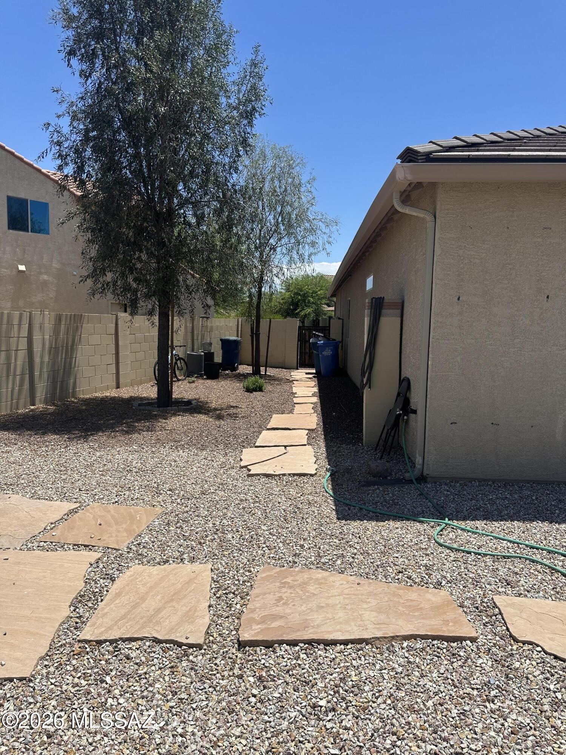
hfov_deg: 56.8
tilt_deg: -5.7
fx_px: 523
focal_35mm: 24
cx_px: 283
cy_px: 378
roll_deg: -1.9
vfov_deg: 71.6
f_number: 1.78
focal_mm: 6.86
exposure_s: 1/6211
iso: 80
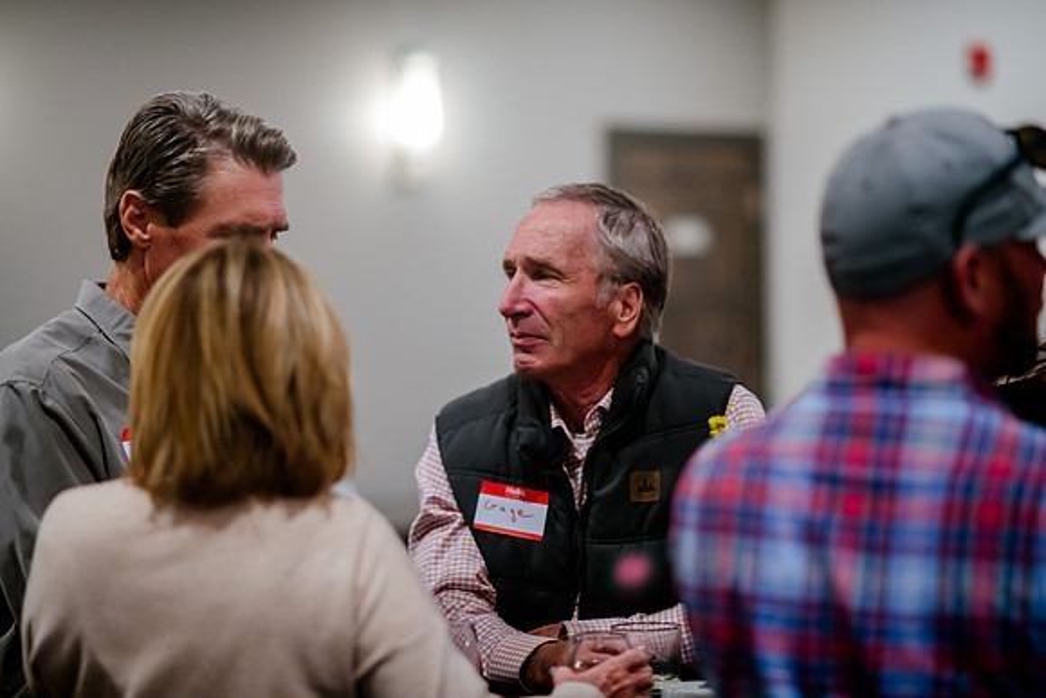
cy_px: 349
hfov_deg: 19.5
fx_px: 3051
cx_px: 523
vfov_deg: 13.0
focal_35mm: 105
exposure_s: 1/125
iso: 2500
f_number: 2
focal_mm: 105
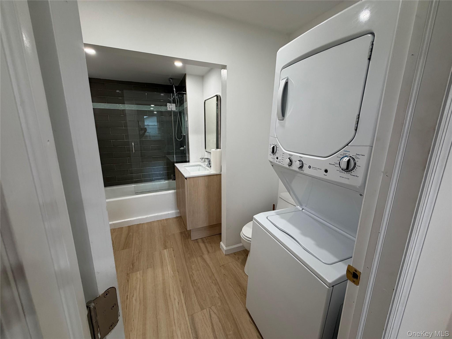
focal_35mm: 14
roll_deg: -0.6
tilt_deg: -13.3
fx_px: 183
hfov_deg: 102.1
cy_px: 170
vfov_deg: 85.7
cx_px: 226
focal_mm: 2.22
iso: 200
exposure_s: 1/120
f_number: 2.2
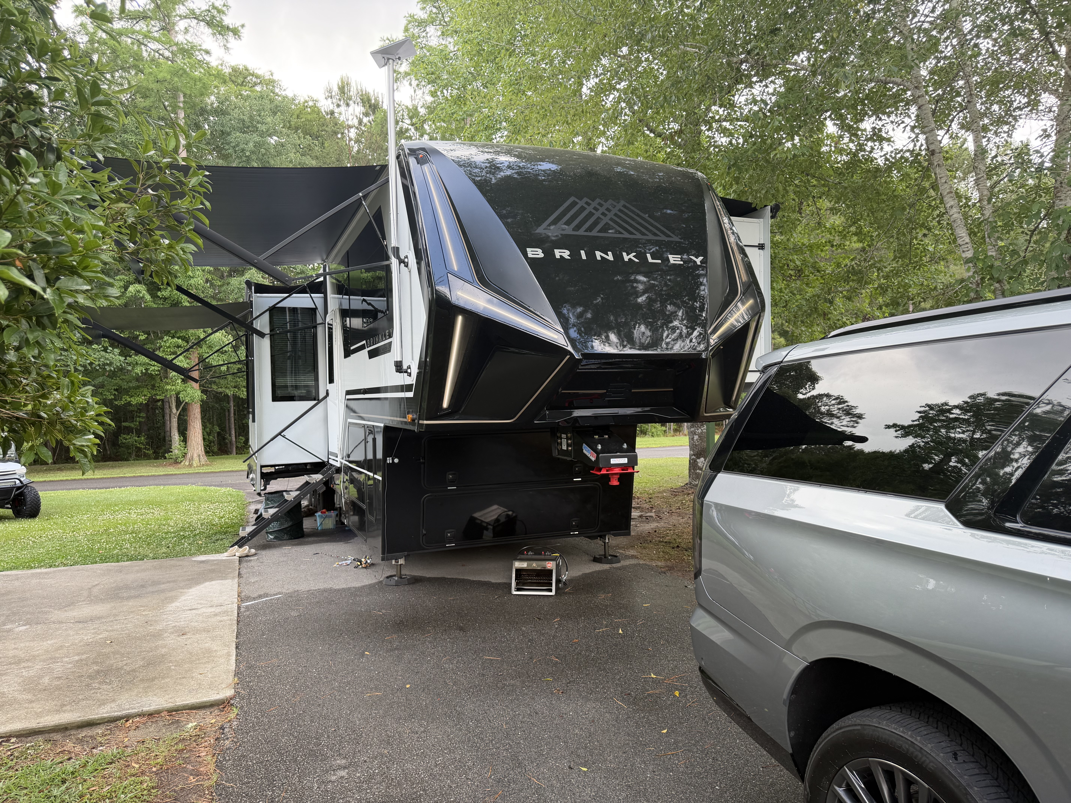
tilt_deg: +0.2
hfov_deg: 71.6
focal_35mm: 24
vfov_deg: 56.8
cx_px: 536
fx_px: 743
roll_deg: +2.6
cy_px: 402
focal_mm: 6.76
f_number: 1.78
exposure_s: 1/230
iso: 80
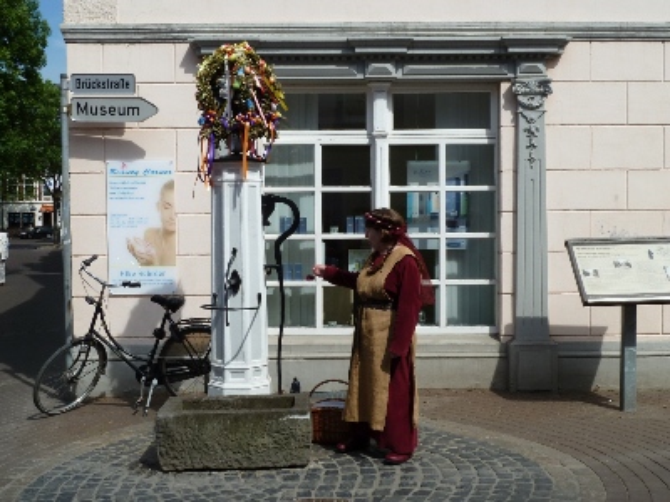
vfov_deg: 34.3
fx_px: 813
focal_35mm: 42
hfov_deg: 44.8
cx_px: 335
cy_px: 251
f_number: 5
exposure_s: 1/500
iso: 80
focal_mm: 6.9
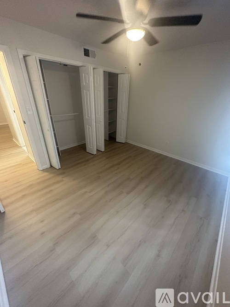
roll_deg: -0.9
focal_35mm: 14
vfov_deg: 102.1
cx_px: 115
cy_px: 154
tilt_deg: -25.3
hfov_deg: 85.7
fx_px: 124
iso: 320
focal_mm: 2.22
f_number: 2.2
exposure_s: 1/60
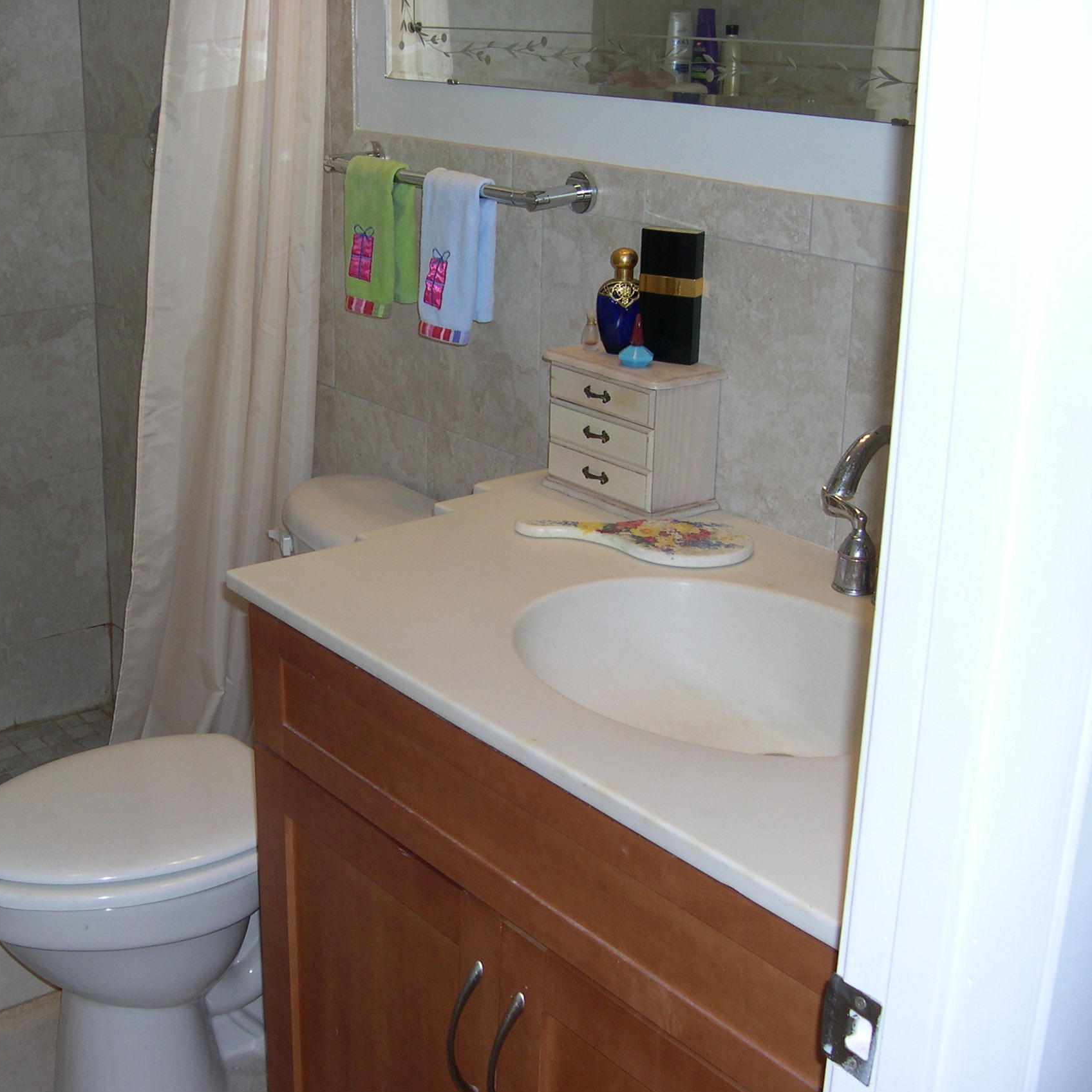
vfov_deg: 37.6
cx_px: 372
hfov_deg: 37.2
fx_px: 1606
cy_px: 548
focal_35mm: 45
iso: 100
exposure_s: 1/60
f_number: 2.8
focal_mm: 8
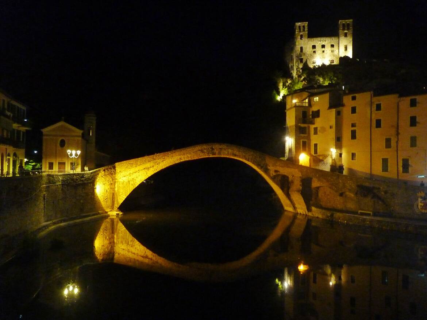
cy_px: 160
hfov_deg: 65.3
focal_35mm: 27
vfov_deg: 51.4
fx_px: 333
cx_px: 214
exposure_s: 1/5
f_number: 2.8
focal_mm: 4.8
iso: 800
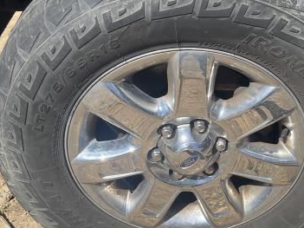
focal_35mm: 57
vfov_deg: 25.6
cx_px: 210
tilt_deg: -39.2
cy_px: 128
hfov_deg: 33.4
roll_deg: -1.6
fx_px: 500
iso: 32
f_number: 1.6
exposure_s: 1/3086
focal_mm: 5.1
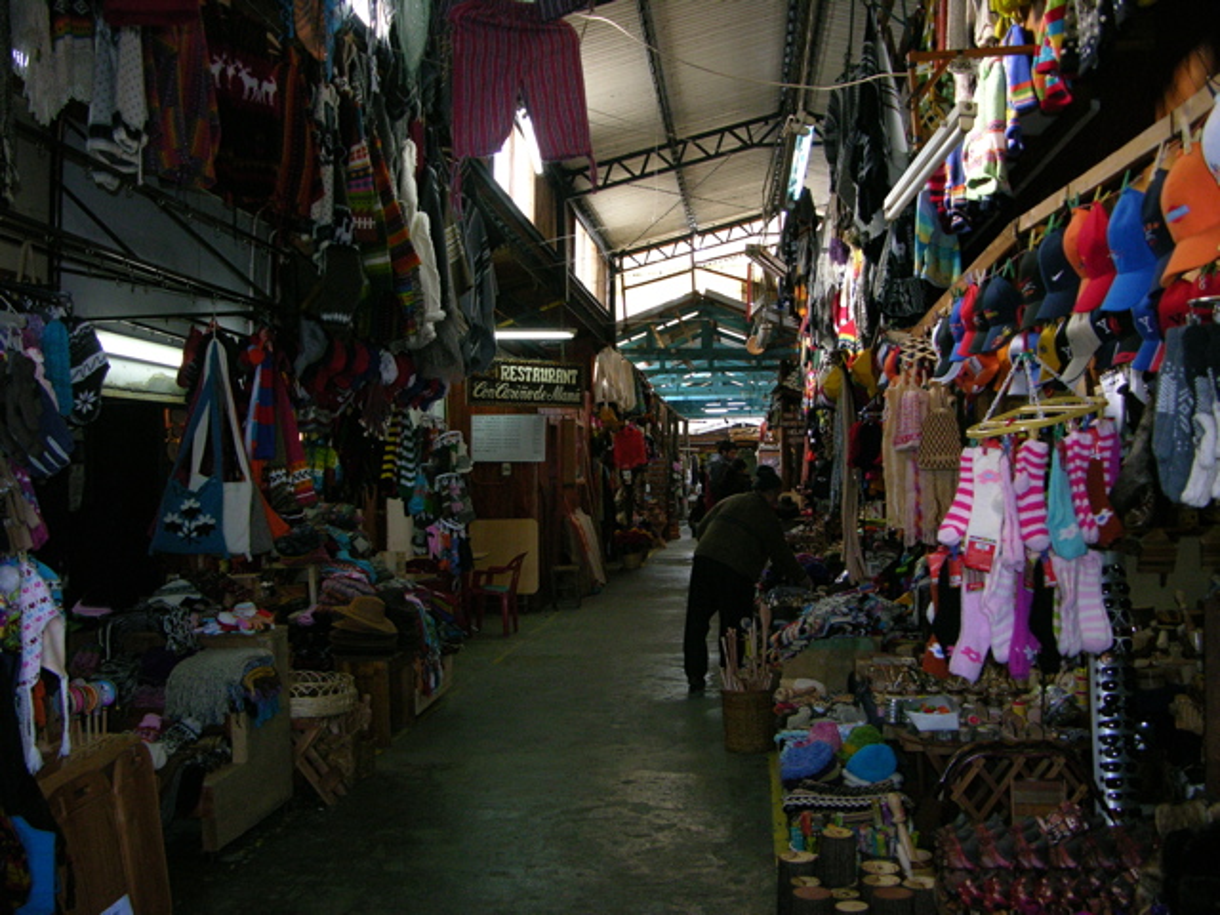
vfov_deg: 40.7
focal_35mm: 35
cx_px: 610
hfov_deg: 52.6
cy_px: 458
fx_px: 1234
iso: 200
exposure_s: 1/60.1
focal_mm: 8.9
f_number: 2.8
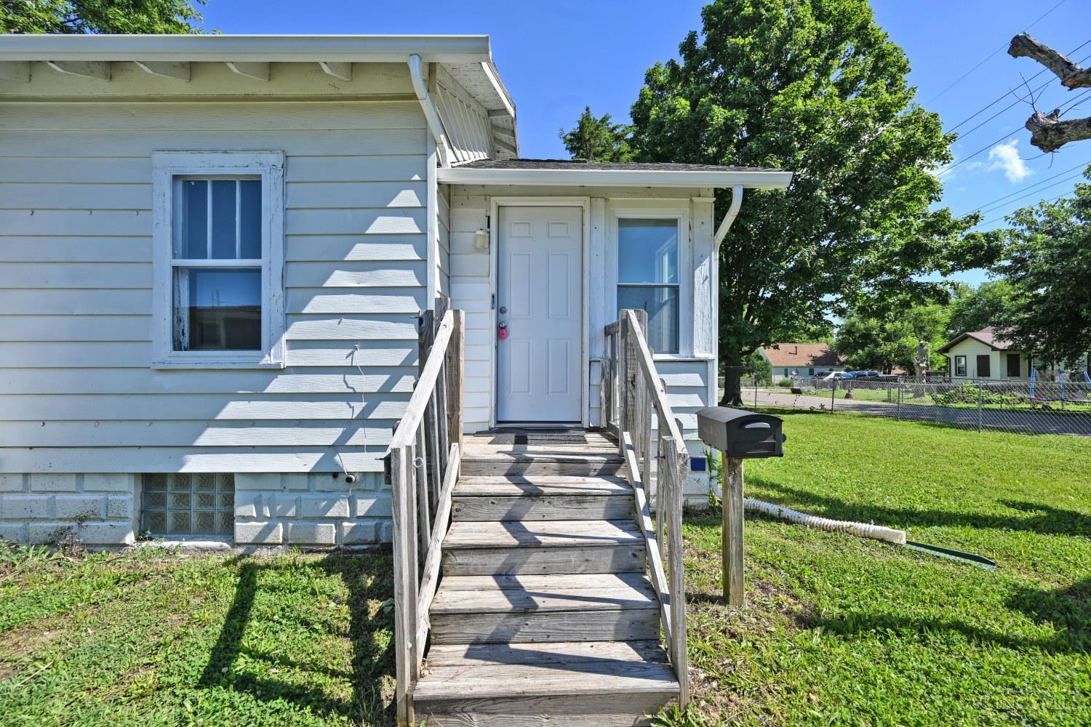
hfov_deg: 104.3
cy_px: 364
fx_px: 424
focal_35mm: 14
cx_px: 546
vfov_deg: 81.2
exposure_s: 1/320
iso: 100
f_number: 6.3
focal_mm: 14
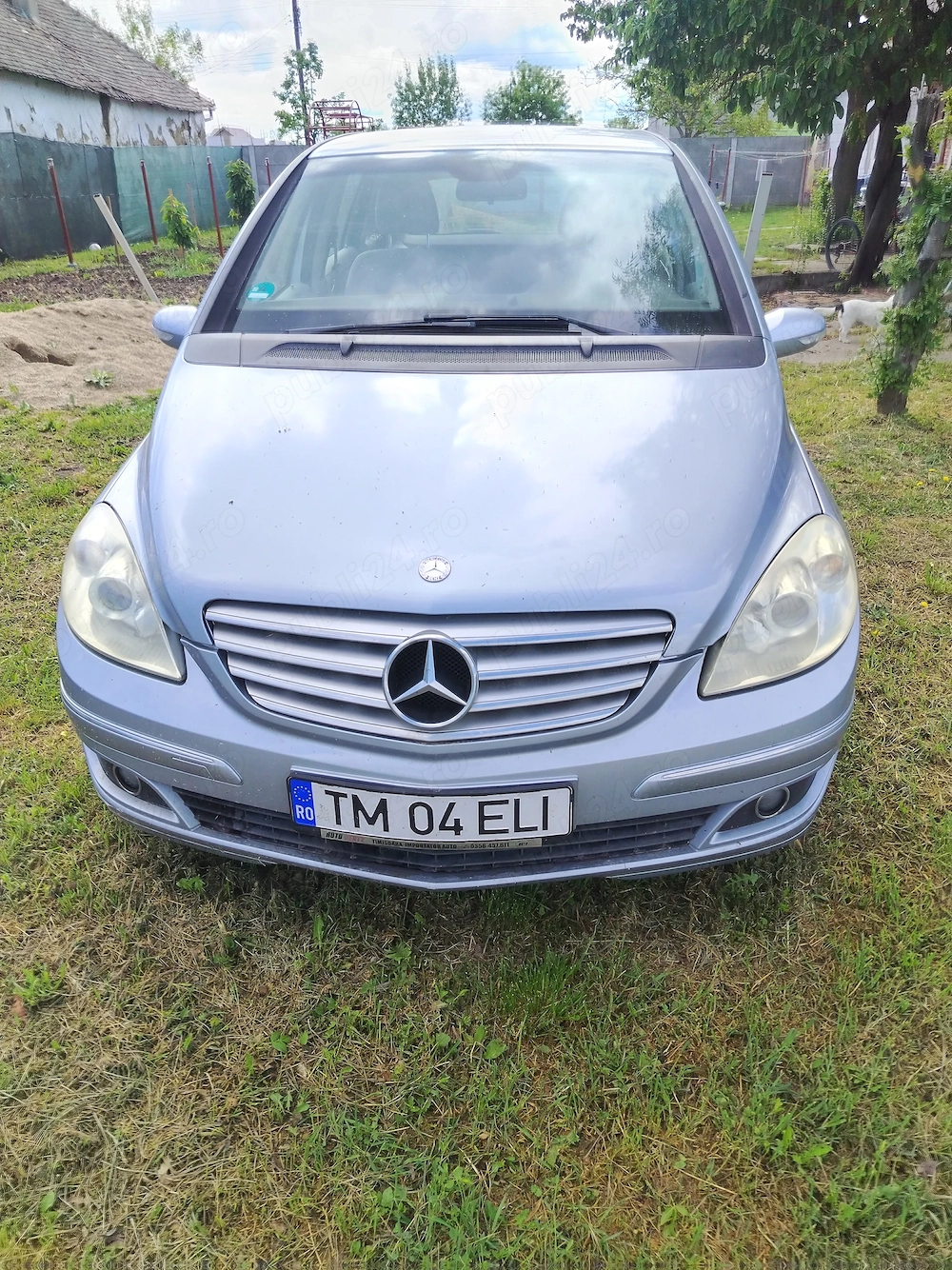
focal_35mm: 24
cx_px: 476
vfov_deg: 71.6
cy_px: 635
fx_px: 880
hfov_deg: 56.8
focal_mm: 5.25
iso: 244
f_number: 1.75
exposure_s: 1/900
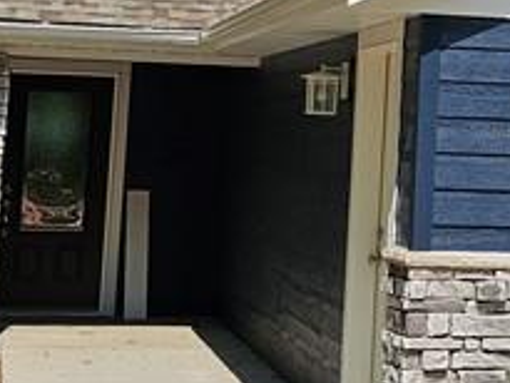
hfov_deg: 16.8
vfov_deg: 12.6
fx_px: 1695
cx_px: 490
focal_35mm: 115
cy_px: -67
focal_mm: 6.3
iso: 10
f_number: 1.7
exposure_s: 1/1163
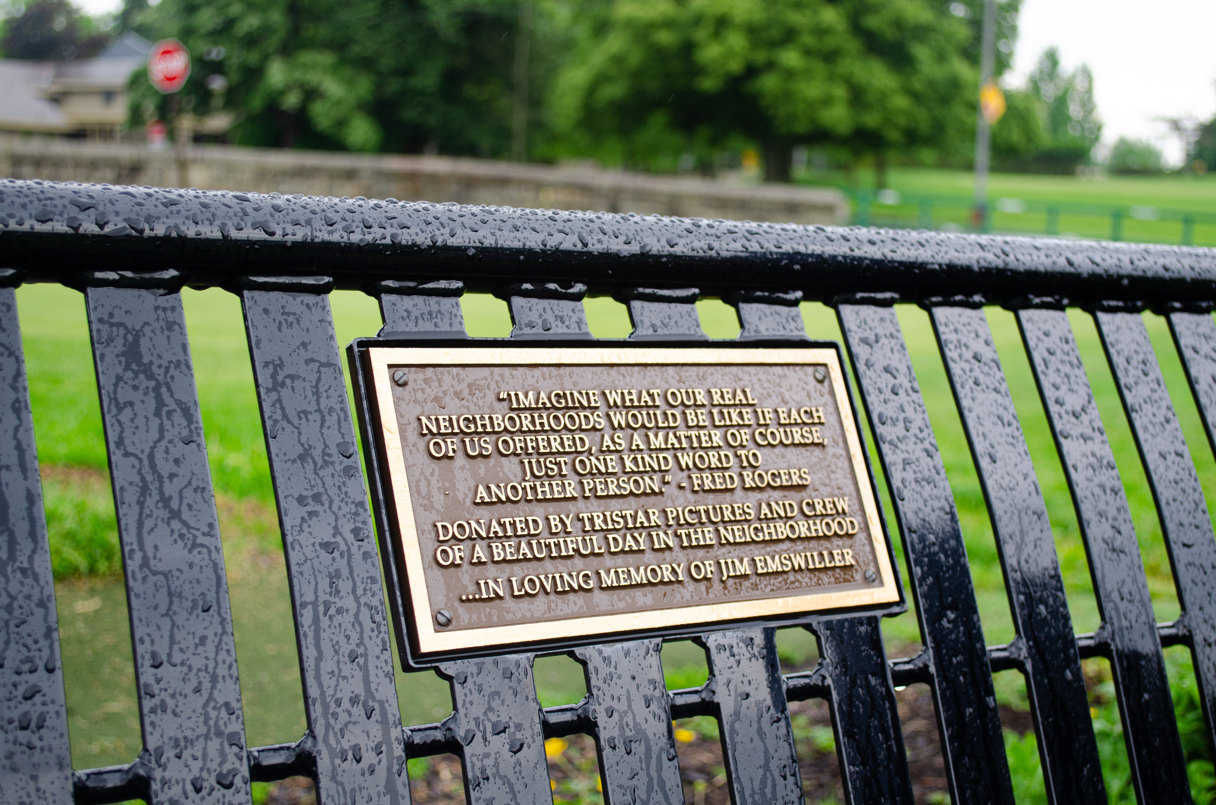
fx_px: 1770
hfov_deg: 37.9
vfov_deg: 25.6
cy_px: 402
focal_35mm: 52
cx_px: 608
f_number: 5.6
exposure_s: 1/125
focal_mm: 35
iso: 250
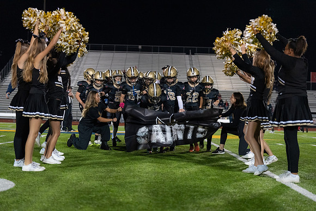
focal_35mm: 70
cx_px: 158
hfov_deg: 28.8
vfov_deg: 19.5
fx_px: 615
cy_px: 106
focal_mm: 70
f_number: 2.8
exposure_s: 1/1250
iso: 6400
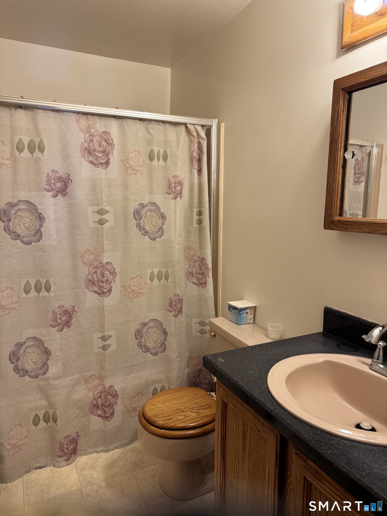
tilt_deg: -8.6
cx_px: 194
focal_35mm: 24
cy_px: 258
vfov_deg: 71.6
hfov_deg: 56.8
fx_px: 358
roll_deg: -0.1
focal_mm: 6.76
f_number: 1.78
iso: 125
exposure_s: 1/120
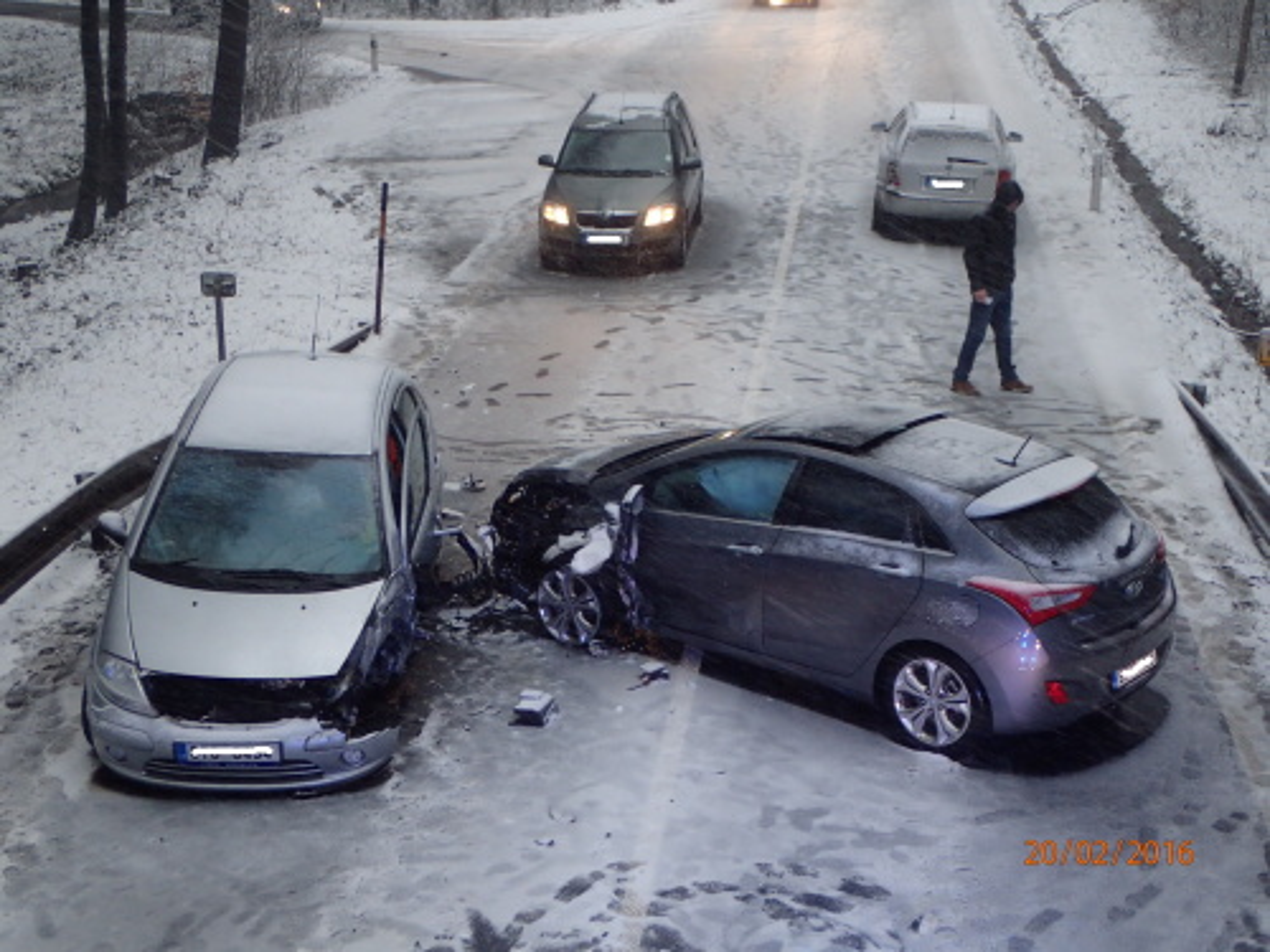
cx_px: 635
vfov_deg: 25.7
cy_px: 476
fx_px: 2091
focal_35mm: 57
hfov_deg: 33.8
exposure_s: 1/50
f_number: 3.5
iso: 320
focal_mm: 10.29
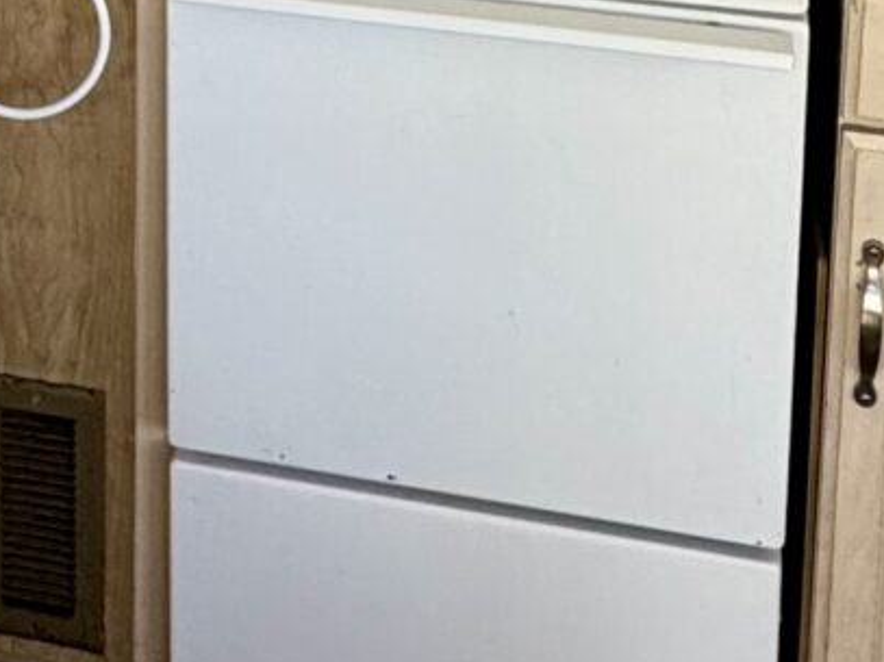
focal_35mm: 88
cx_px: 39
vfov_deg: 14.5
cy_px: -580
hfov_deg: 21.6
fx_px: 2247
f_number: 2.2
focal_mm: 2.22
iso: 160
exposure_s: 1/99
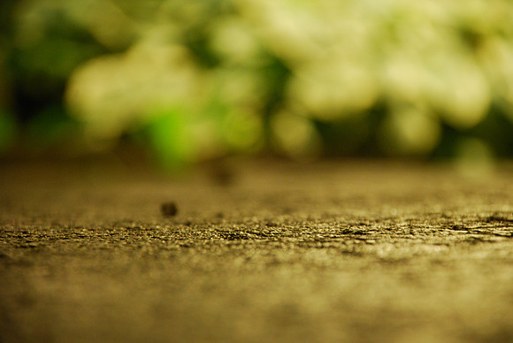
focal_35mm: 202
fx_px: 2888
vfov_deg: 6.8
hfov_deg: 10.1
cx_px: 256
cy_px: 172
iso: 800
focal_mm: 135
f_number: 5.6
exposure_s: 3.3
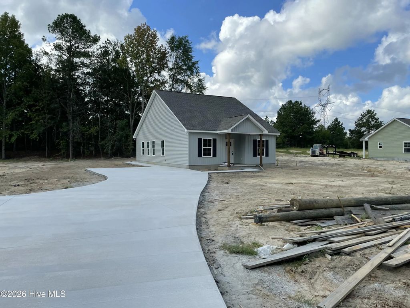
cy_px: 154
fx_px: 308
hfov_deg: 67.3
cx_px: 205
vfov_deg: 53.1
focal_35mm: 26
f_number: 1.6
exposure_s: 1/2747
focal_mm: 4.2
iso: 32
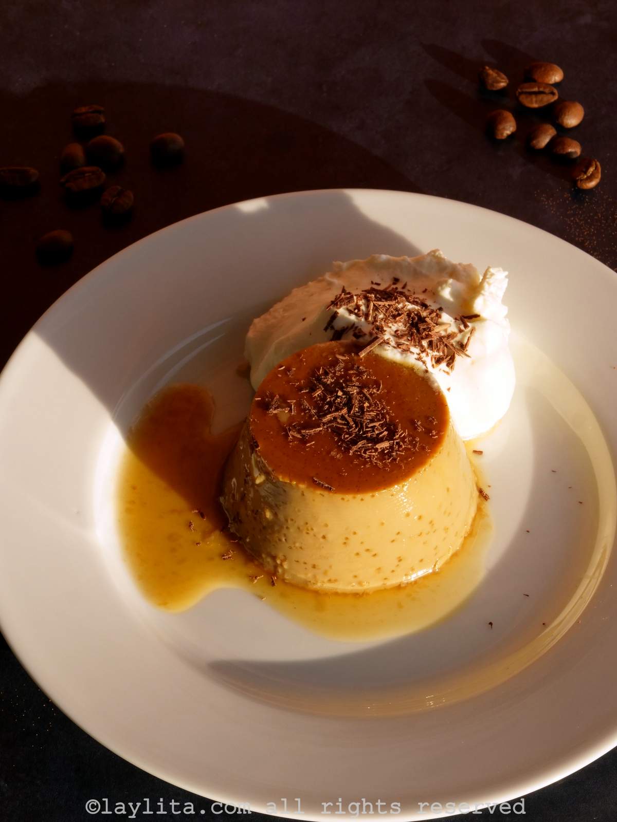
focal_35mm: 108
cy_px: 411
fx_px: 2567
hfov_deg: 13.7
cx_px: 308
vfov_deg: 18.2
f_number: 16
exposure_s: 1/125
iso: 800
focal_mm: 54
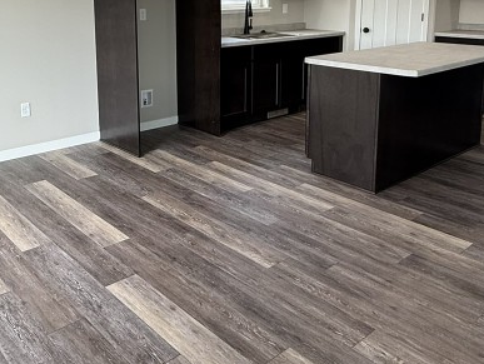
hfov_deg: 50.0
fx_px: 518
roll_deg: +0.0
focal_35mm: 37
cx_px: 210
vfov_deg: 37.5
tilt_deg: -10.2
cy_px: 79
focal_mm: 2.22
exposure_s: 1/120
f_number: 2.2
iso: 100
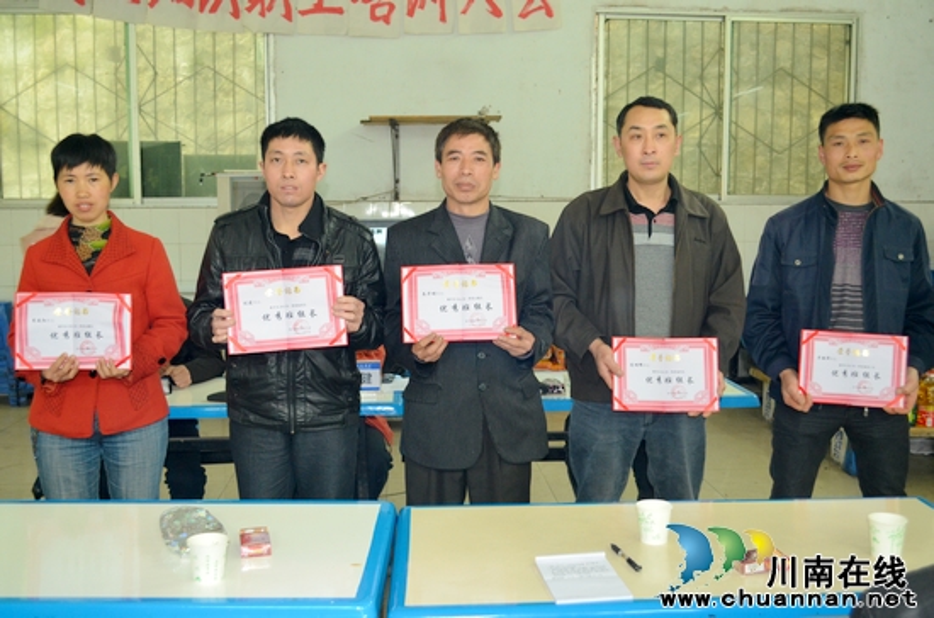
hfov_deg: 49.7
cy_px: 309
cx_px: 467
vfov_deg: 34.0
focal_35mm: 39
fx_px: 1009
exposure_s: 1/60
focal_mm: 26
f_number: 4.2
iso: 1250
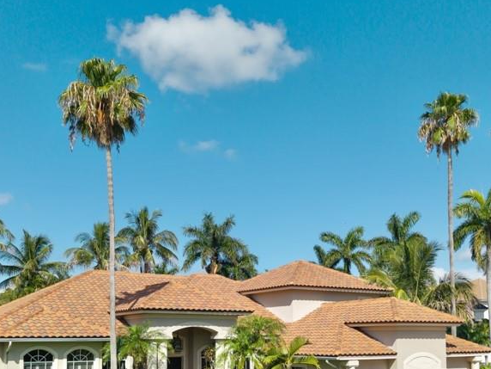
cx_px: 245
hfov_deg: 43.9
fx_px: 610
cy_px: 306
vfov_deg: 32.5
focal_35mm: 43
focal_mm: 8.67
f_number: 1.8
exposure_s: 1/500
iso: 100
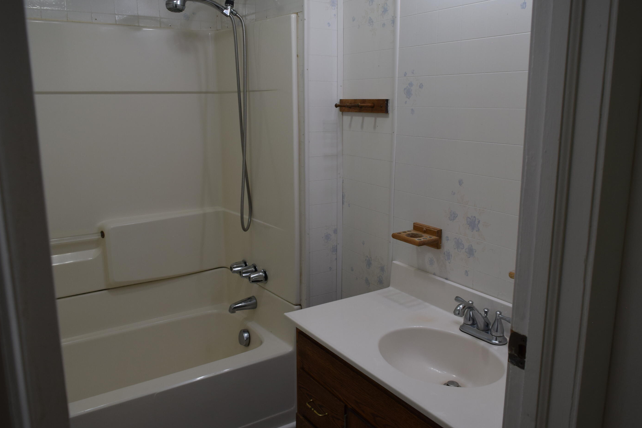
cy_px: 208
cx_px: 335
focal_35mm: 29
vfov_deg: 45.0
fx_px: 517
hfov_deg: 63.6
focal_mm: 18
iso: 400
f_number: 5.6
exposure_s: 1/125
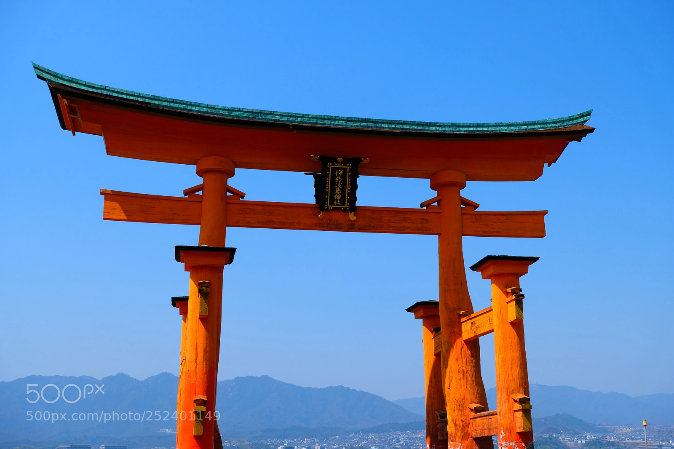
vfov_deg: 29.9
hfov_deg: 43.6
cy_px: 224
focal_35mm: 45
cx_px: 337
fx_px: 842
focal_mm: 30.2
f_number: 3.6
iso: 200
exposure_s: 1/3000
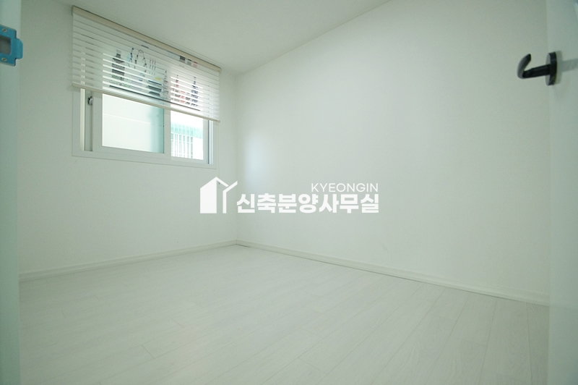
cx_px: 289
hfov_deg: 100.4
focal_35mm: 15
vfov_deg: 77.2
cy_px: 192
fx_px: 241
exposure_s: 1/250
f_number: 4
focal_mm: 10
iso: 800
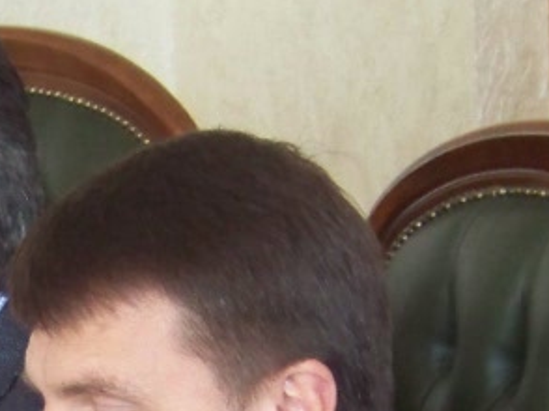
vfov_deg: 5.4
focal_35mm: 270
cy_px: 725
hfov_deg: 7.3
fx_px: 4279
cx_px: 196
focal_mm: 10.5
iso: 200
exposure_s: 1/30
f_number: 3.2
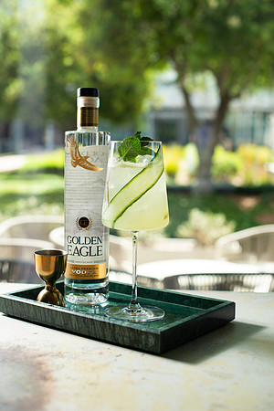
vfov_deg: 39.6
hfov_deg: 27.0
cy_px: 206
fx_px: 571
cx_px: 137
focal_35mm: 50
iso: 200
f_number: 3.5
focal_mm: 50
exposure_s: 1/200
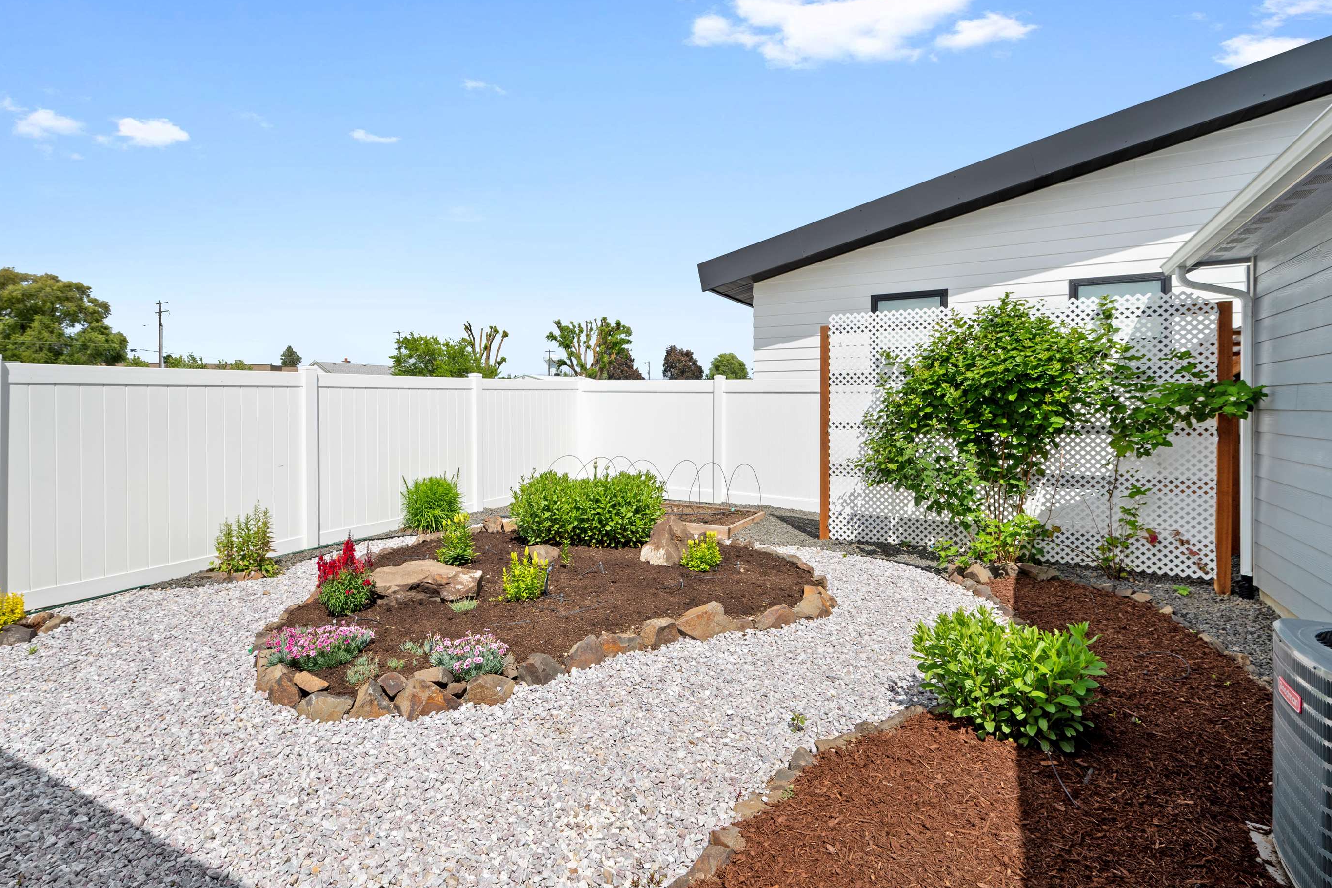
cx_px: 615
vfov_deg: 67.2
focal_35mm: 18
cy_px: 402
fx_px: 666
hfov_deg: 89.8
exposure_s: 1/60
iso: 100
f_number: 8
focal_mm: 16
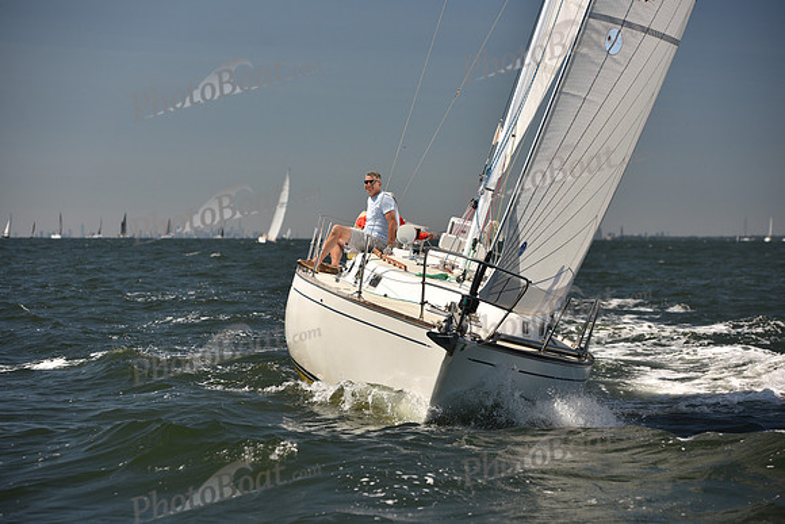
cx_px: 392
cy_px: 262
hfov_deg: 17.6
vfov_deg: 11.8
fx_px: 2530
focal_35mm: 116
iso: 250
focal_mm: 116
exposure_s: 1/1250
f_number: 4.5
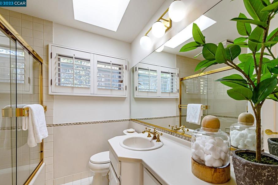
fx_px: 124
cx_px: 157
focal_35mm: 16
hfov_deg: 96.2
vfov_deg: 73.3
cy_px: 105
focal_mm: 14
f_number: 11
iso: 320
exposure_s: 1/10
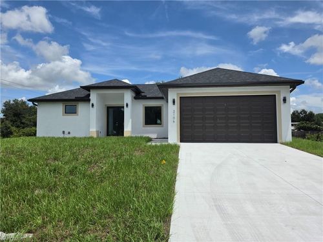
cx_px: 162
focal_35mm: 23
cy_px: 121
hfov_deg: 73.9
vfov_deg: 58.9
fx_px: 215
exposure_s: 1/7939
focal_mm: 6.5
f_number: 1.4
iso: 40
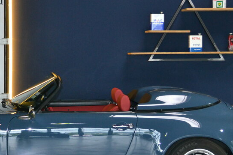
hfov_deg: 21.0
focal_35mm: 96
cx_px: 51
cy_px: 91
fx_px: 622
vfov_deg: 14.2
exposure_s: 1/60
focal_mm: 29
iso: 1000
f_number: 4.5
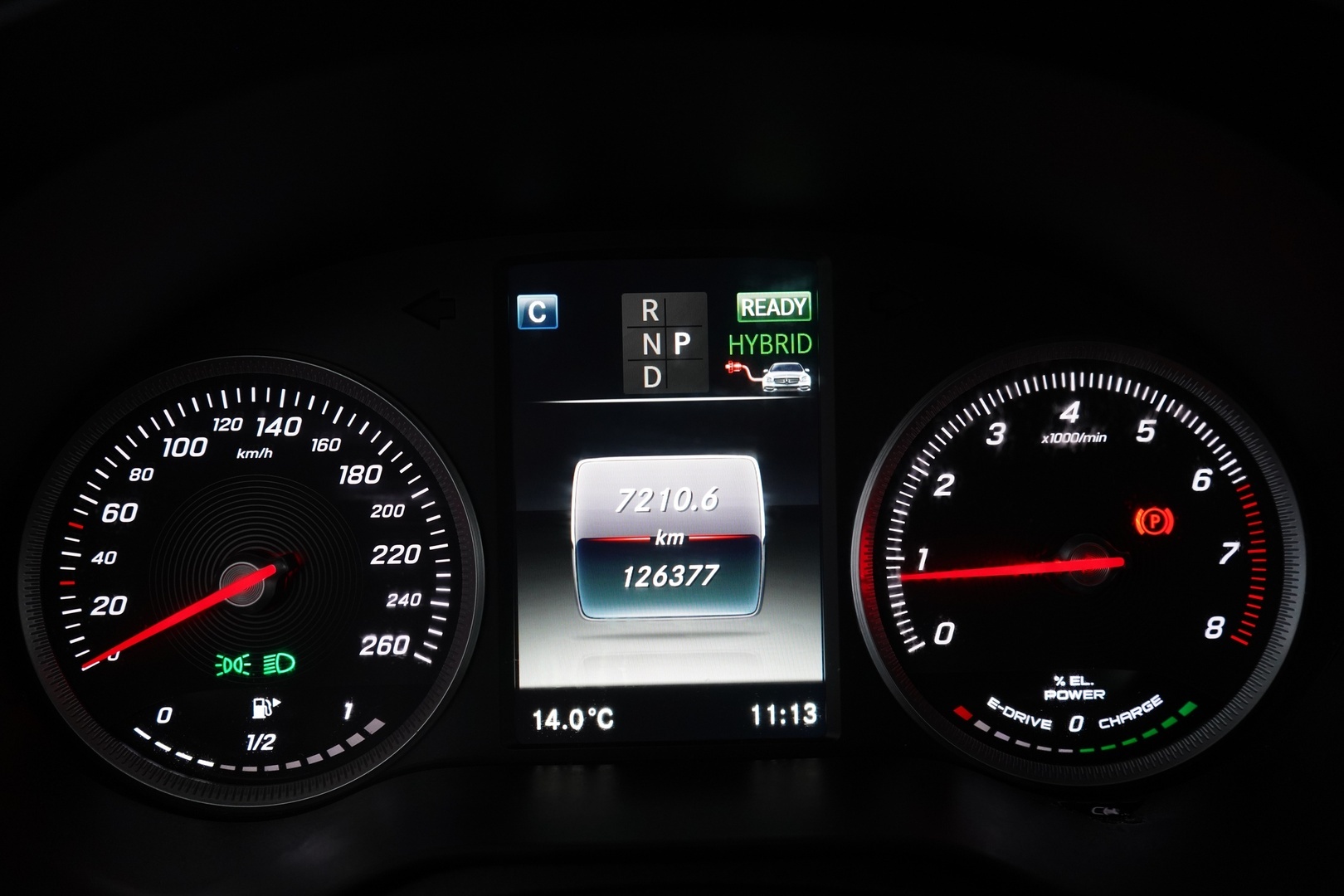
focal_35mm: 31
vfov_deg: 42.3
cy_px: 448
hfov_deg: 60.3
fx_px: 1157
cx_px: 672
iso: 1600
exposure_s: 1/60
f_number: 4
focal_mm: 31
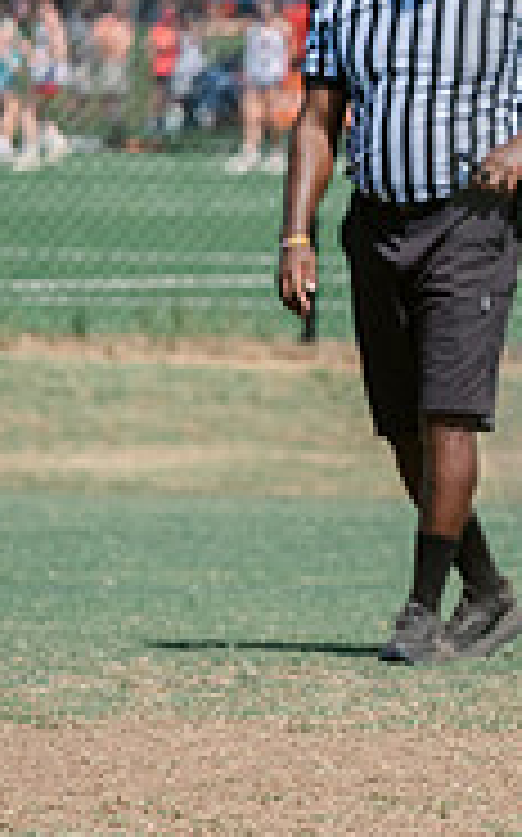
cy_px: 359
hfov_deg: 1.6
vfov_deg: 2.6
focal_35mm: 815
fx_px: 18580
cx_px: 1593
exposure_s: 1/2000
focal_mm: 200
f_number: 5.6
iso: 400
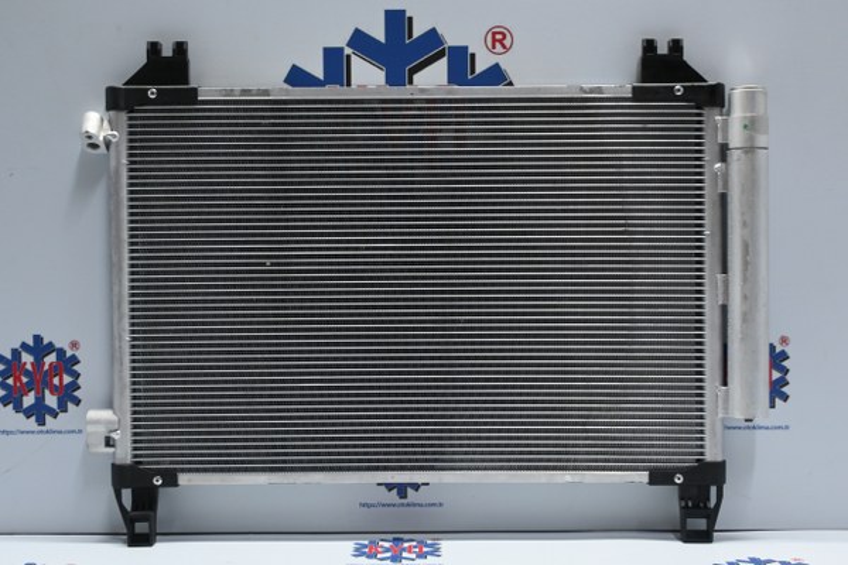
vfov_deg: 27.7
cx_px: 424
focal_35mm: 49
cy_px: 282
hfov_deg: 40.5
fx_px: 1148
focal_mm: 32.5
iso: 720
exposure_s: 1/50
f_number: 5
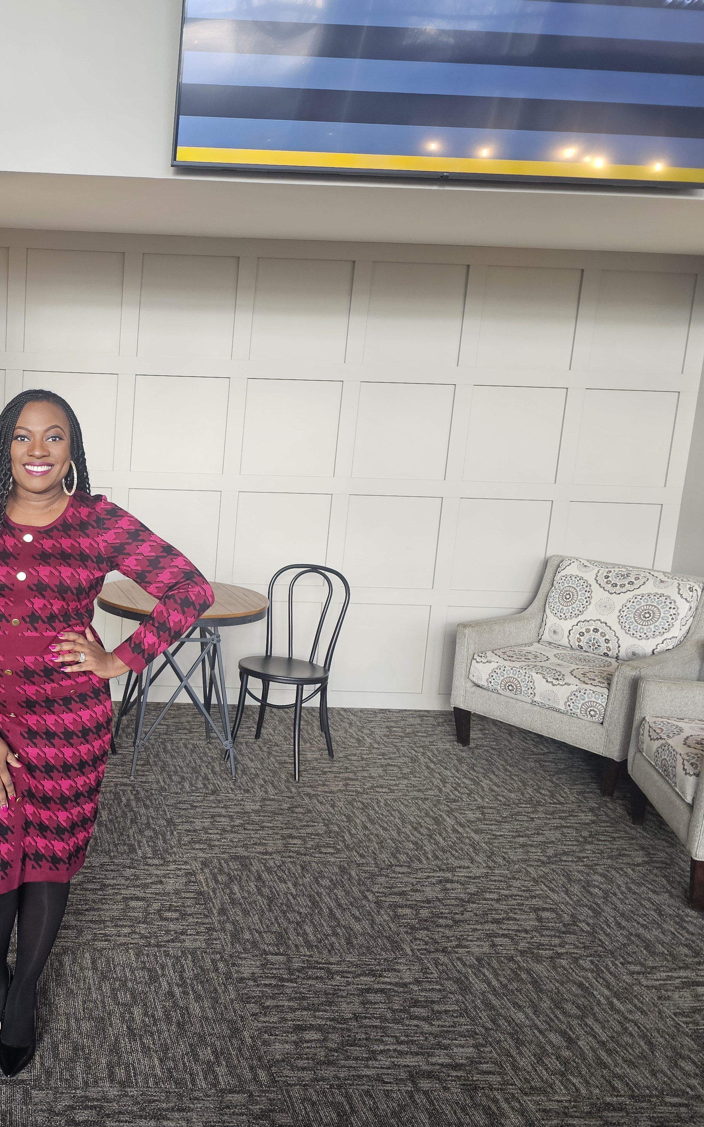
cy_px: 565
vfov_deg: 58.1
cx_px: 54
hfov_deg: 35.7
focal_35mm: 33
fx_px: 1013
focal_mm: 6.3
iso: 160
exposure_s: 1/120
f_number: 1.7
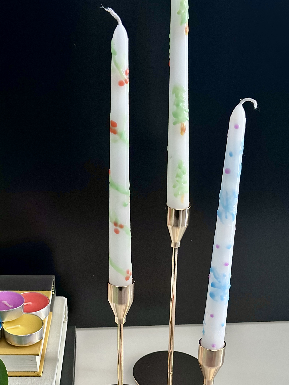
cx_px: 118
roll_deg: -1.3
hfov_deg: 21.9
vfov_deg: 28.8
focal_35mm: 67
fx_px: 746
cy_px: 261
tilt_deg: -28.7
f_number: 1.78
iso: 640
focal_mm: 6.86
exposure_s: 1/40
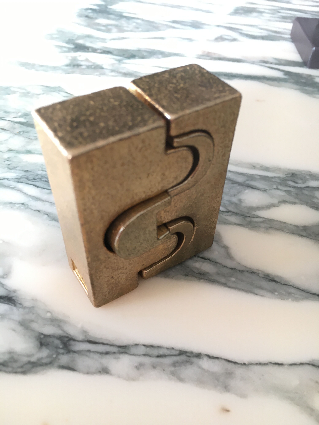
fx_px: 356
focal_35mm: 29
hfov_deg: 48.2
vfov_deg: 61.7
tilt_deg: -47.7
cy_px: 212
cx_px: 160
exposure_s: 1/33
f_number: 2.2
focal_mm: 4.15
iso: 32
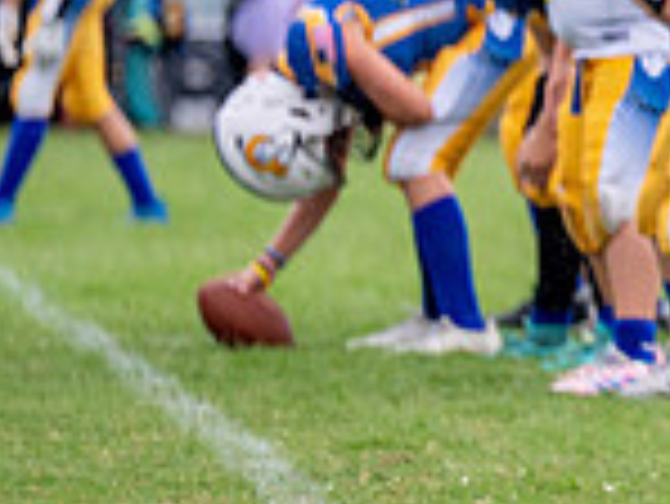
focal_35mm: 732
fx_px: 14179
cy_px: 20
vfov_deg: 2.0
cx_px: 1286
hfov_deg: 2.7
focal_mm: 176
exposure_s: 1/1600
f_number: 2.8
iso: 400
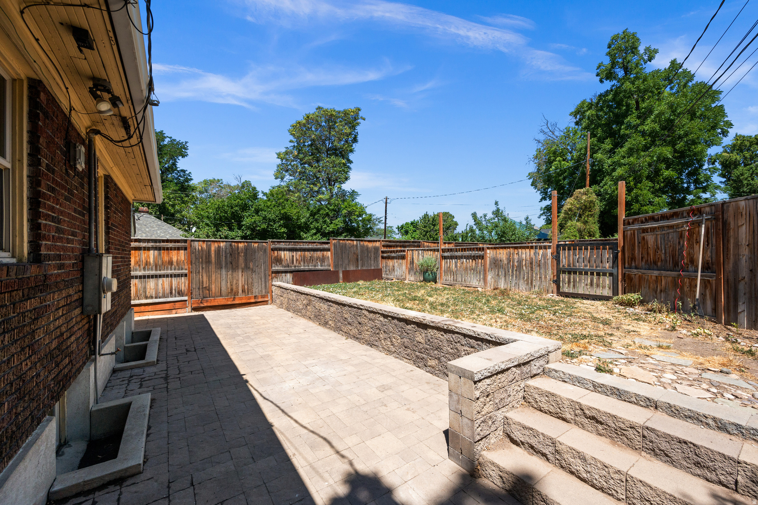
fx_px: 295
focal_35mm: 14
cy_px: 252
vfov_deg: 81.1
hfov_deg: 104.3
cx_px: 379
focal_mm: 14
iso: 500
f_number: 7.1
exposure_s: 1/1600
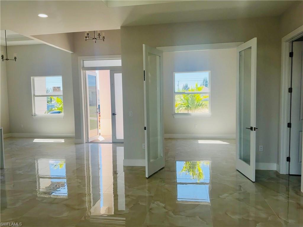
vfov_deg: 56.8
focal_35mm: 24
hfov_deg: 71.6
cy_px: 114
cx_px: 152
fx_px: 210
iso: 64
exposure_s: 1/898
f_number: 1.78
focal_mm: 6.76
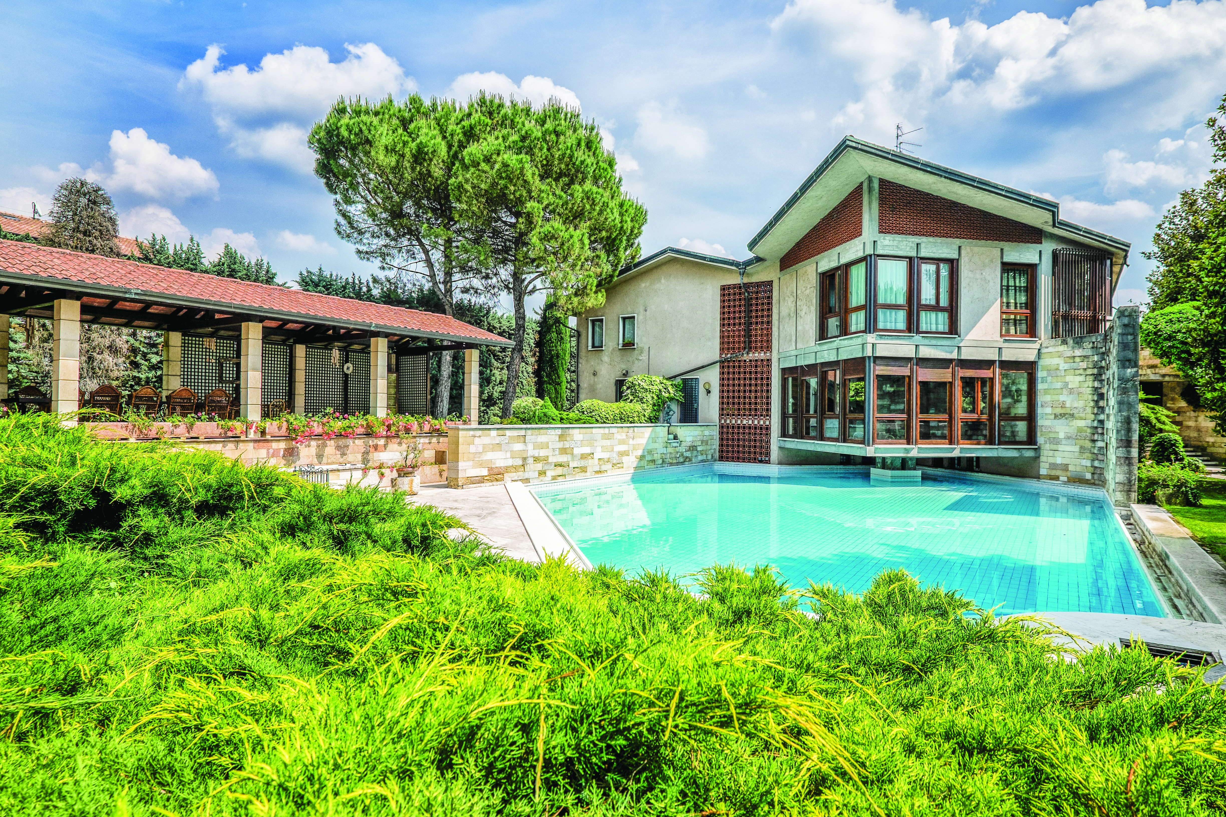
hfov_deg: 84.0
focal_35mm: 20
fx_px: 681
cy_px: 408
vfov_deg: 61.9
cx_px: 613
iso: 200
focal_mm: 13.2
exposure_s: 1/500
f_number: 7.1
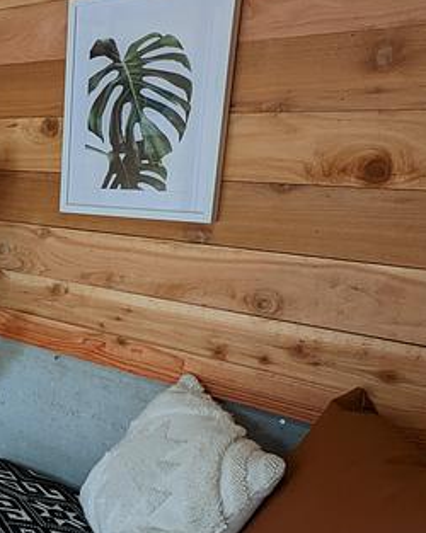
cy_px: 350
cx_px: -61
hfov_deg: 37.8
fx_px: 489
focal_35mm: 31
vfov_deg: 56.1
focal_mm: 2.35
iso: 95
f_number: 2.2
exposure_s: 1/60
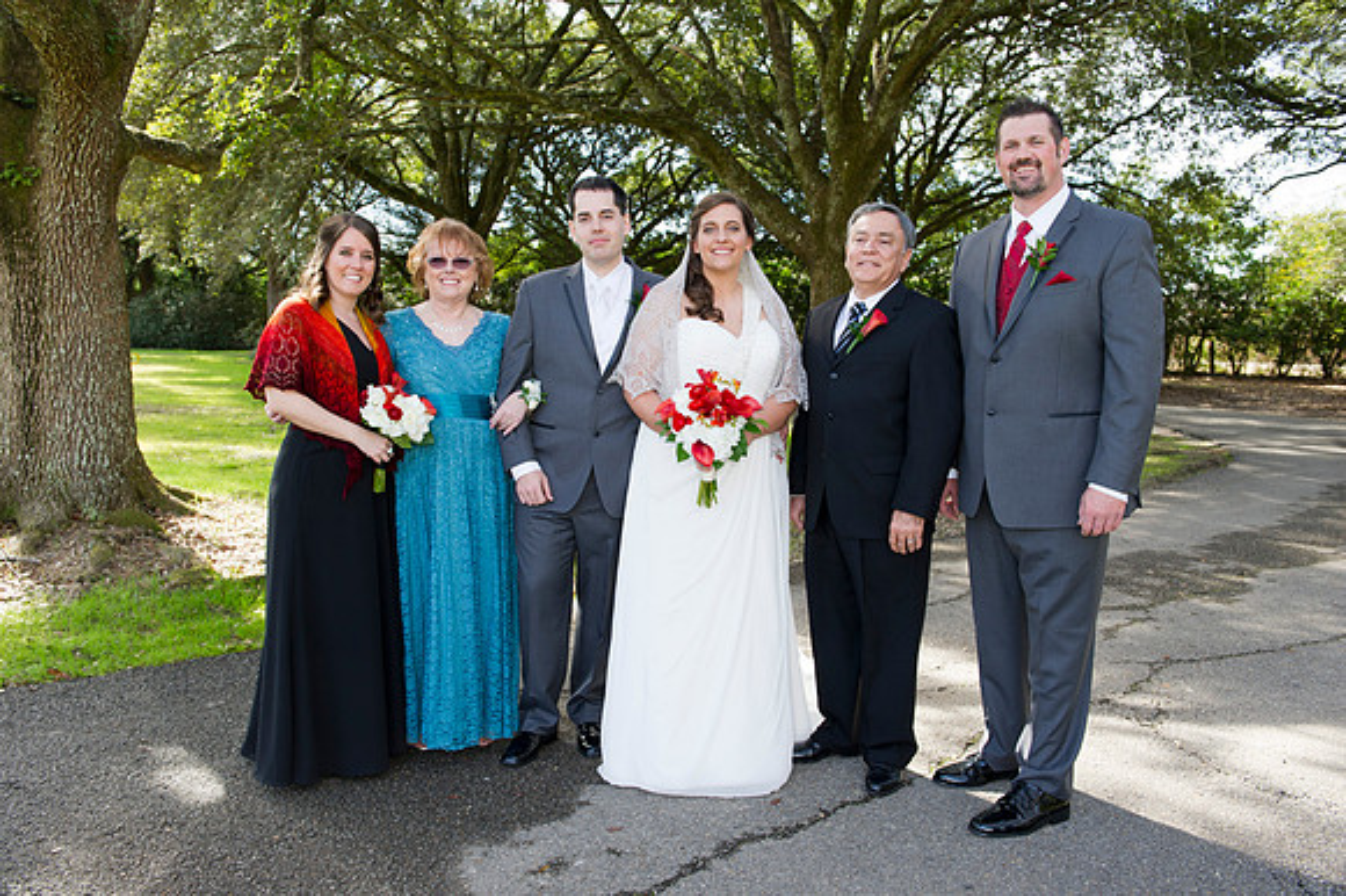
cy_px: 448
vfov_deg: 42.3
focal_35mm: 31
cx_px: 673
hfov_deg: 60.3
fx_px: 1158
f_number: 5.6
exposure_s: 1/125
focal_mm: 31
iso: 320
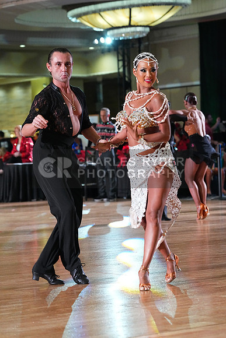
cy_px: 169
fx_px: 1195
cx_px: 113
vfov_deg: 16.1
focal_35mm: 127
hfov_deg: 10.8
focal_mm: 127
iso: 8000
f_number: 5
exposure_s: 1/400
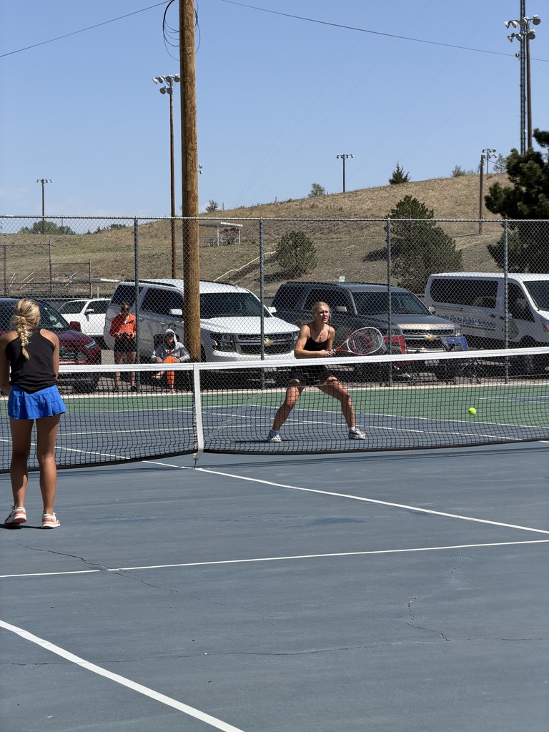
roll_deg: -0.5
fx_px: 2115
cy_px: 366
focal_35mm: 100
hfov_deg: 14.8
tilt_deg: +0.0
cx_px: 274
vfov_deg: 19.6
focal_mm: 16.89
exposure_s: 1/709
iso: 20
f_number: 2.8
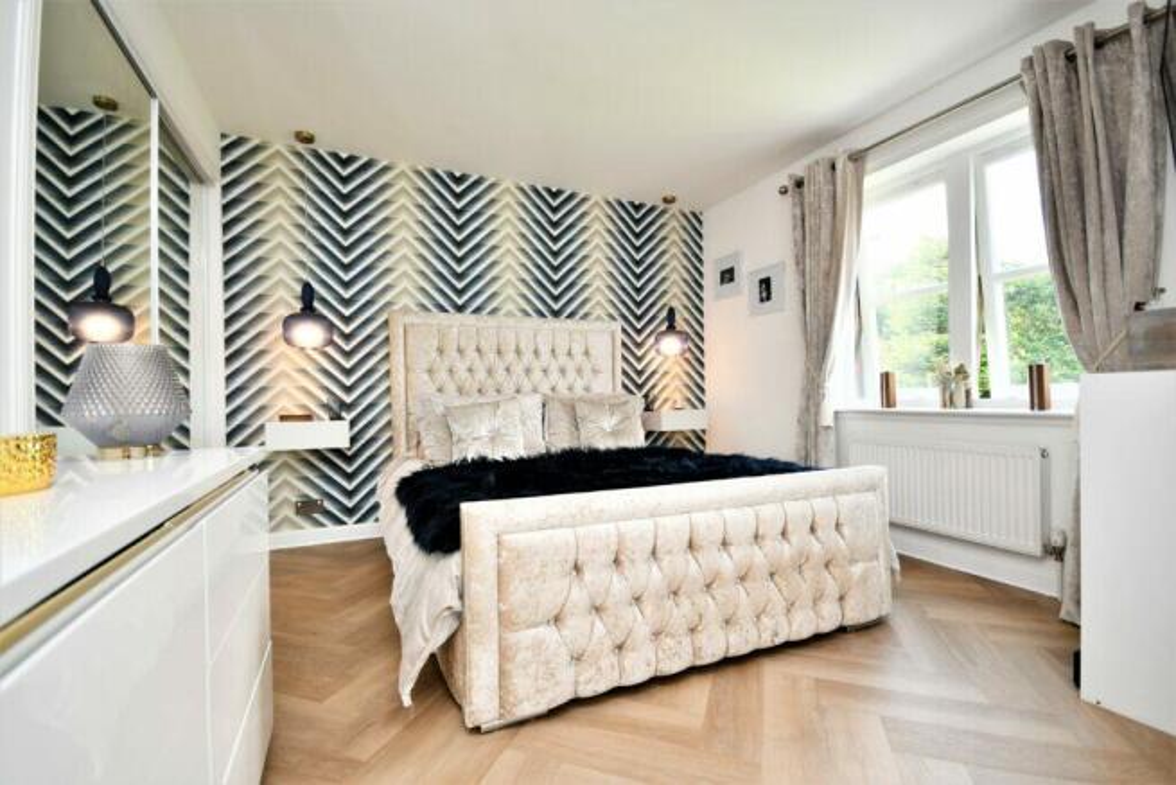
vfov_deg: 77.4
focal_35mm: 15
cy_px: 392
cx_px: 588
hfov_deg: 100.4
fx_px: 490
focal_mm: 10
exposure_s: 1/60
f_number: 4
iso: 220
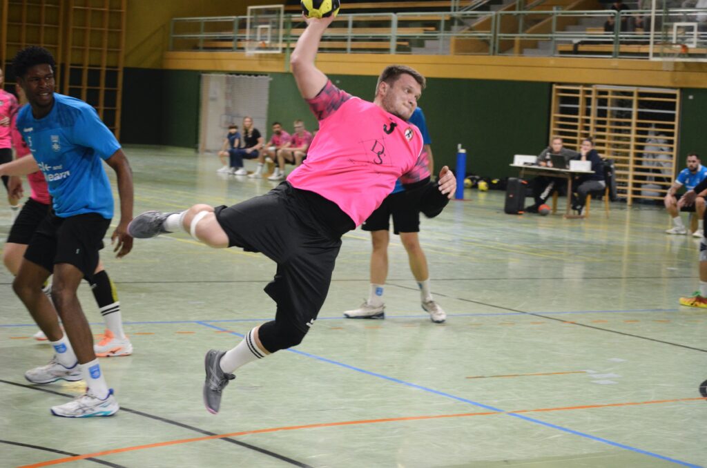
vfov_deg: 16.5
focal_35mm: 82
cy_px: 234
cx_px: 354
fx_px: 1617
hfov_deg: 24.7
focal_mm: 55
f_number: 4
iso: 1600
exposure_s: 1/250
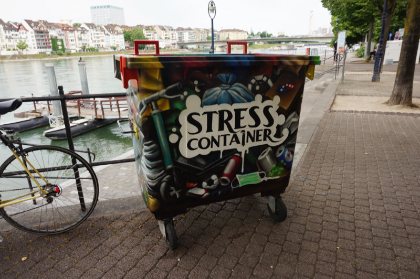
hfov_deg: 73.8
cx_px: 210
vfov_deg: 53.1
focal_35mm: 24
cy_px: 140
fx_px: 280
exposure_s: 1/80
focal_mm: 16
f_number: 8
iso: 100
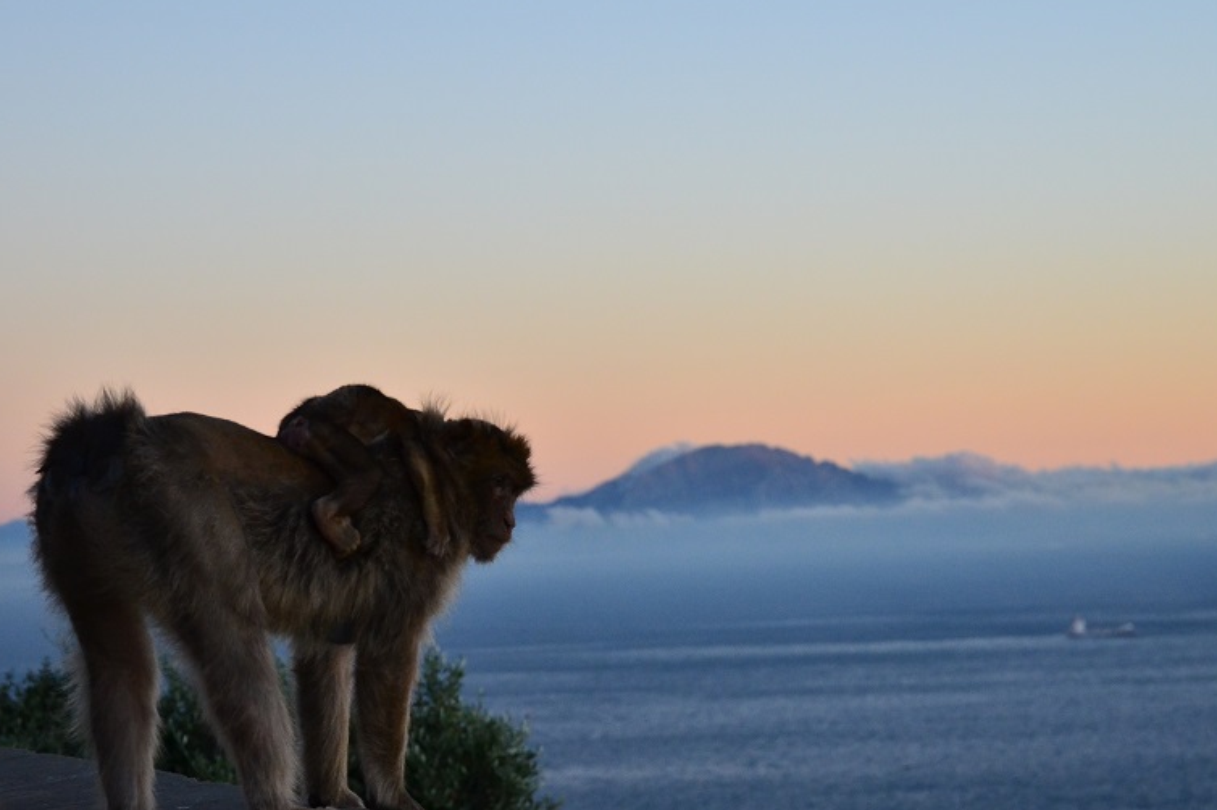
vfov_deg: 14.5
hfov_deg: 21.7
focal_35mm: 94
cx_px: 667
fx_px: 3176
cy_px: 459
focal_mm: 48
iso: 800
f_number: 4.8
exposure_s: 1/160
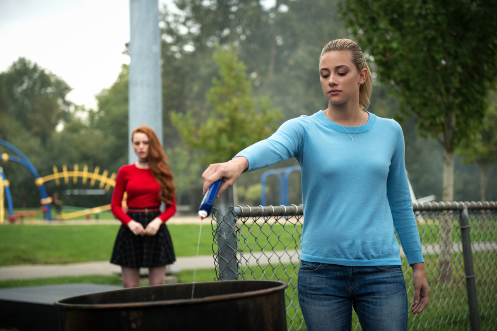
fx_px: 966
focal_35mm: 70
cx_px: 248
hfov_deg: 28.9
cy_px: 166
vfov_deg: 19.4
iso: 400
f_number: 3.2
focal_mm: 70
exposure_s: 1/125
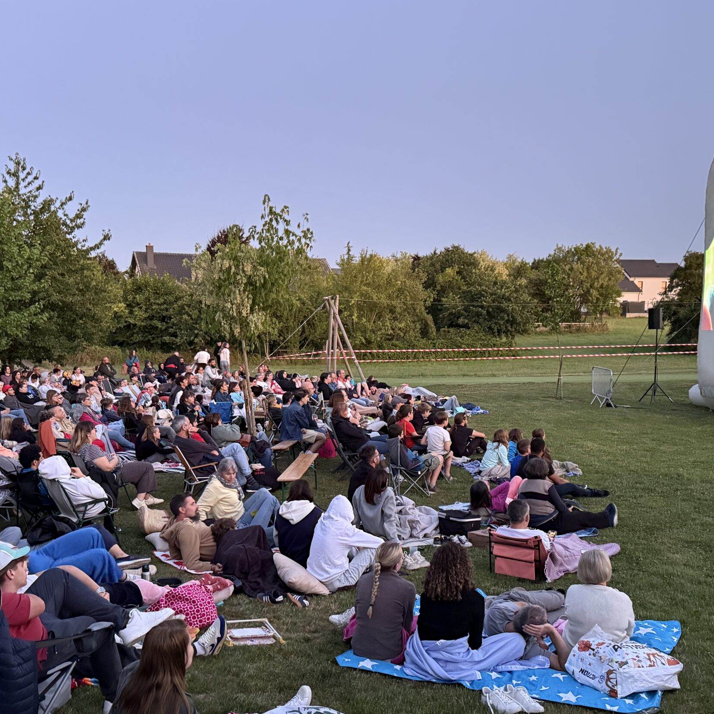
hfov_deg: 44.9
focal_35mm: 37
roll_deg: -0.2
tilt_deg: -7.5
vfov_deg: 44.6
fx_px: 863
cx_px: 342
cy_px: 438
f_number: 1.78
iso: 1250
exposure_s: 1/29
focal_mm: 6.76
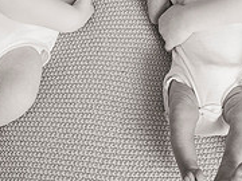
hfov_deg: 20.0
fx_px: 685
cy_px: -44
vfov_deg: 14.5
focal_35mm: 98
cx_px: 96
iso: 200
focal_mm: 29
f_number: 4
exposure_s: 1/160
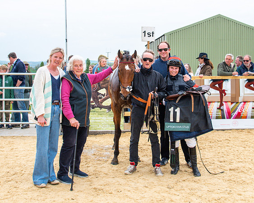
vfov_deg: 27.5
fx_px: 412
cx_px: 127
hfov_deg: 34.3
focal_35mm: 55
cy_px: 65
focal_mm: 30
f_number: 5.6
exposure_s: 1/640
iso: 400
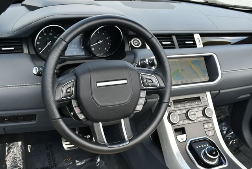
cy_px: 84
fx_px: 308
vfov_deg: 30.6
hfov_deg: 44.5
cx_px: 126
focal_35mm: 44
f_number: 5.6
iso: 360
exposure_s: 1/250
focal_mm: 22
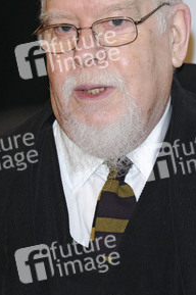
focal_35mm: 281
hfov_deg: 4.9
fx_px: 2298
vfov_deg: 7.3
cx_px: 97
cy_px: 106
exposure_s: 1/160
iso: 640
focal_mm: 135
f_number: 4.5
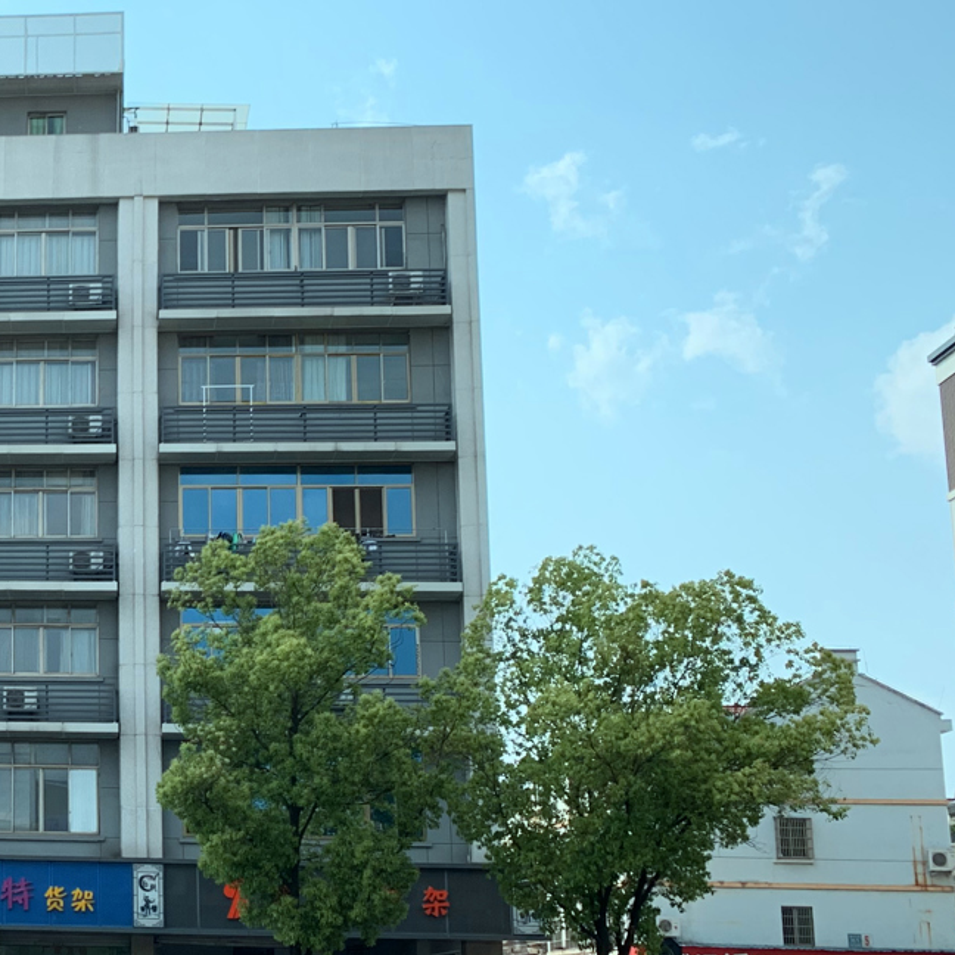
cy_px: 518
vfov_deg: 29.1
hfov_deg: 25.4
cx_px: -256
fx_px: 1842
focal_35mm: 59
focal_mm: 4.25
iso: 25
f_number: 1.8
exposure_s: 1/687
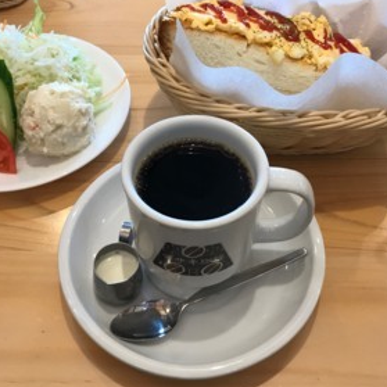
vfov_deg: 41.8
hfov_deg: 41.9
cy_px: 171
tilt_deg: -50.6
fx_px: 506
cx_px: 186
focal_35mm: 40
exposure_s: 1/30
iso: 32
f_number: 1.8
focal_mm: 3.99
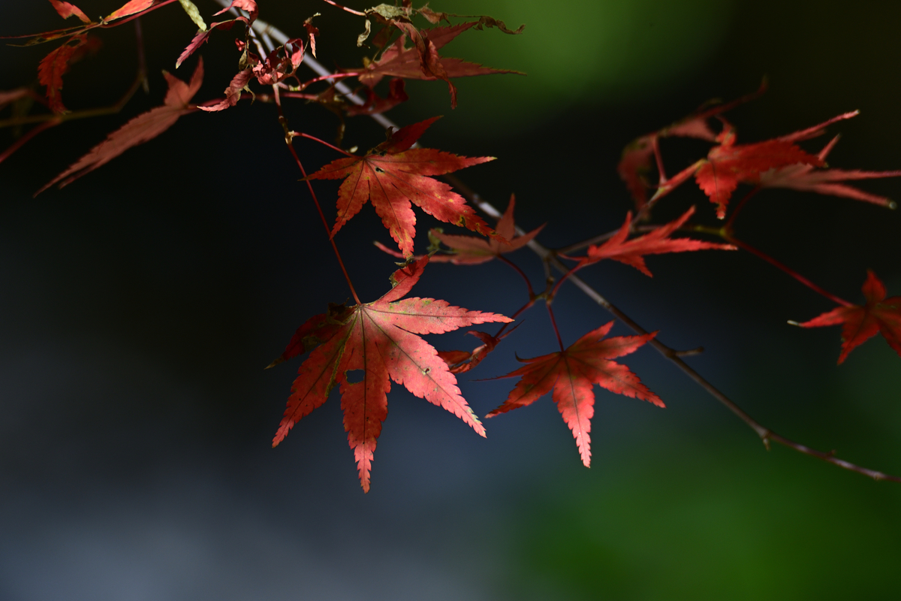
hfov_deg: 2.3
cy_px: 300
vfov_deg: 1.5
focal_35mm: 900
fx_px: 22523
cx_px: 450
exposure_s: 1/100
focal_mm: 600
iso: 200
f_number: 8
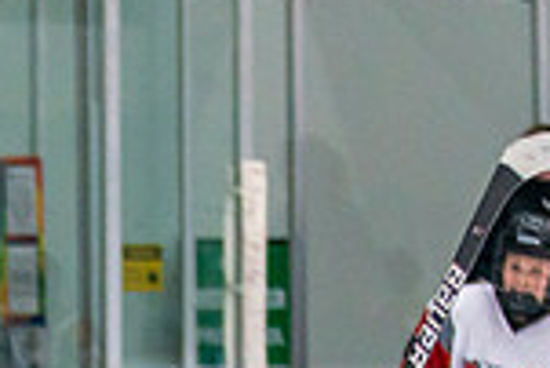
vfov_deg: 2.6
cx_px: -333
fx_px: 8028
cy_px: 713
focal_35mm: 525
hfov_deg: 3.9
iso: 2000
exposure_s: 1/640
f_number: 2.8
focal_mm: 80
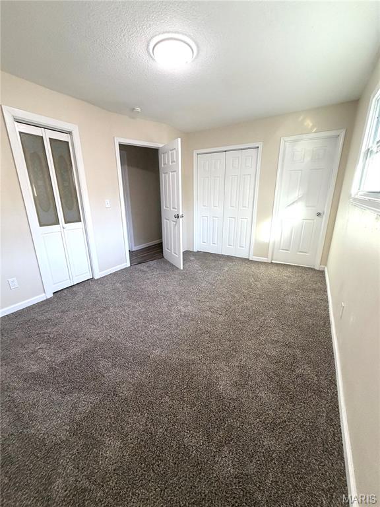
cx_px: 190
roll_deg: +0.3
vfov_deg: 102.1
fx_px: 205
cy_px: 254
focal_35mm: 14
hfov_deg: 85.7
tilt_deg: -16.9
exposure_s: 1/60
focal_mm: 2.22
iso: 200
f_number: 2.2
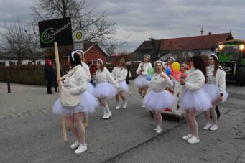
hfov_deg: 55.8
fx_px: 231
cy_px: 91
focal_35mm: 34
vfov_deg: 38.8
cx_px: 113
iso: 2500
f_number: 16
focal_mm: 29
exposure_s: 1/1000
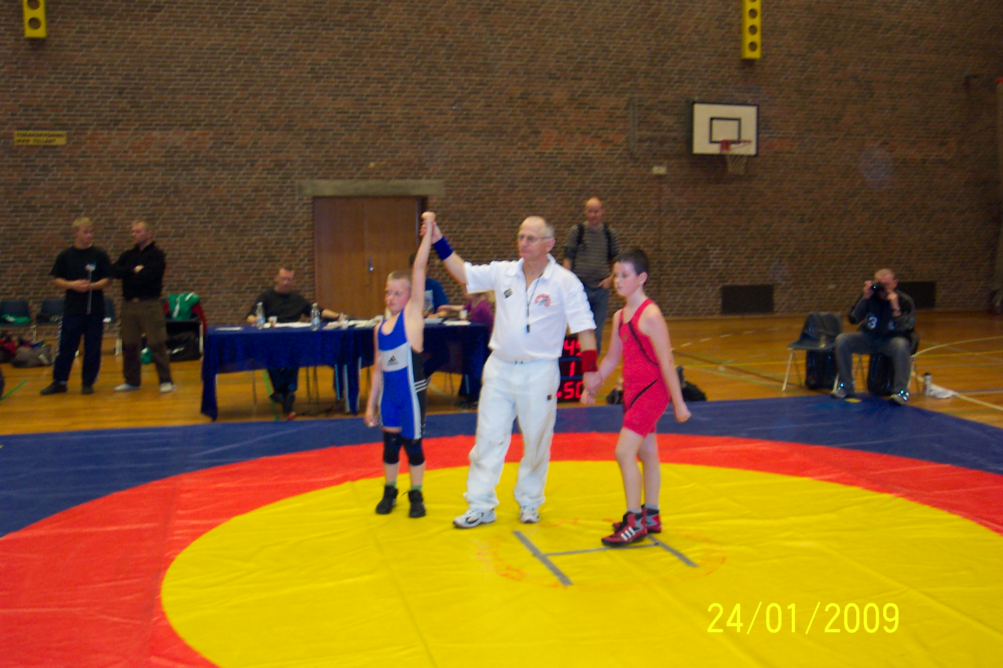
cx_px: 502
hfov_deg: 50.7
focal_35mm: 38
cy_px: 334
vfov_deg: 35.1
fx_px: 1059
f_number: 2.8
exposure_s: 1/45
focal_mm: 8
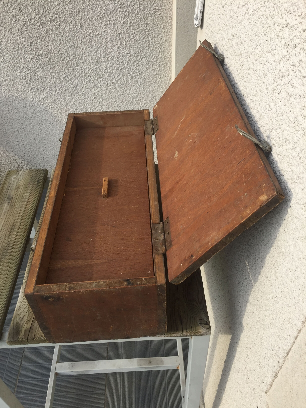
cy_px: 204
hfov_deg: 48.2
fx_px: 342
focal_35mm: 29
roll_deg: +0.7
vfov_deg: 61.7
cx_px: 153
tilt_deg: -42.7
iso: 32
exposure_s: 1/860
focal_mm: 4.15
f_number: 2.2
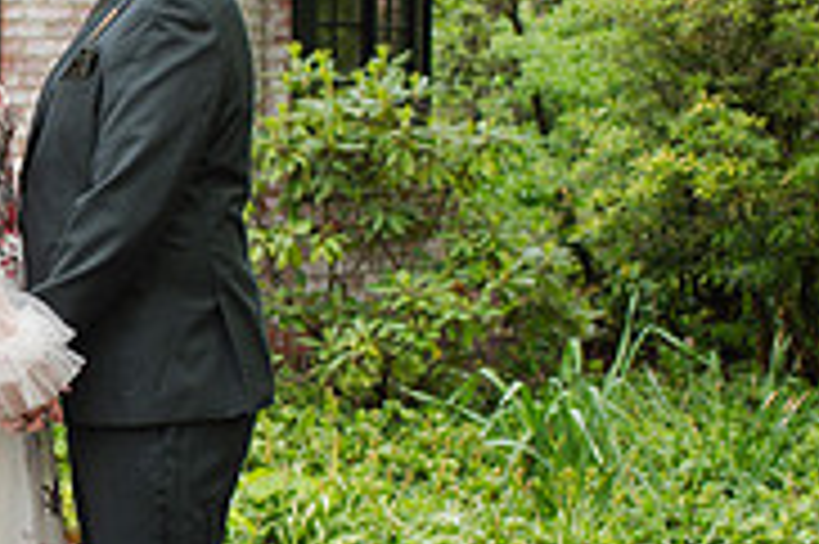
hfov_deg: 16.2
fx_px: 2750
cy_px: 379
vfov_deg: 11.3
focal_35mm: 121
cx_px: -179
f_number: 3.2
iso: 100
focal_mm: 35
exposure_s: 1/320
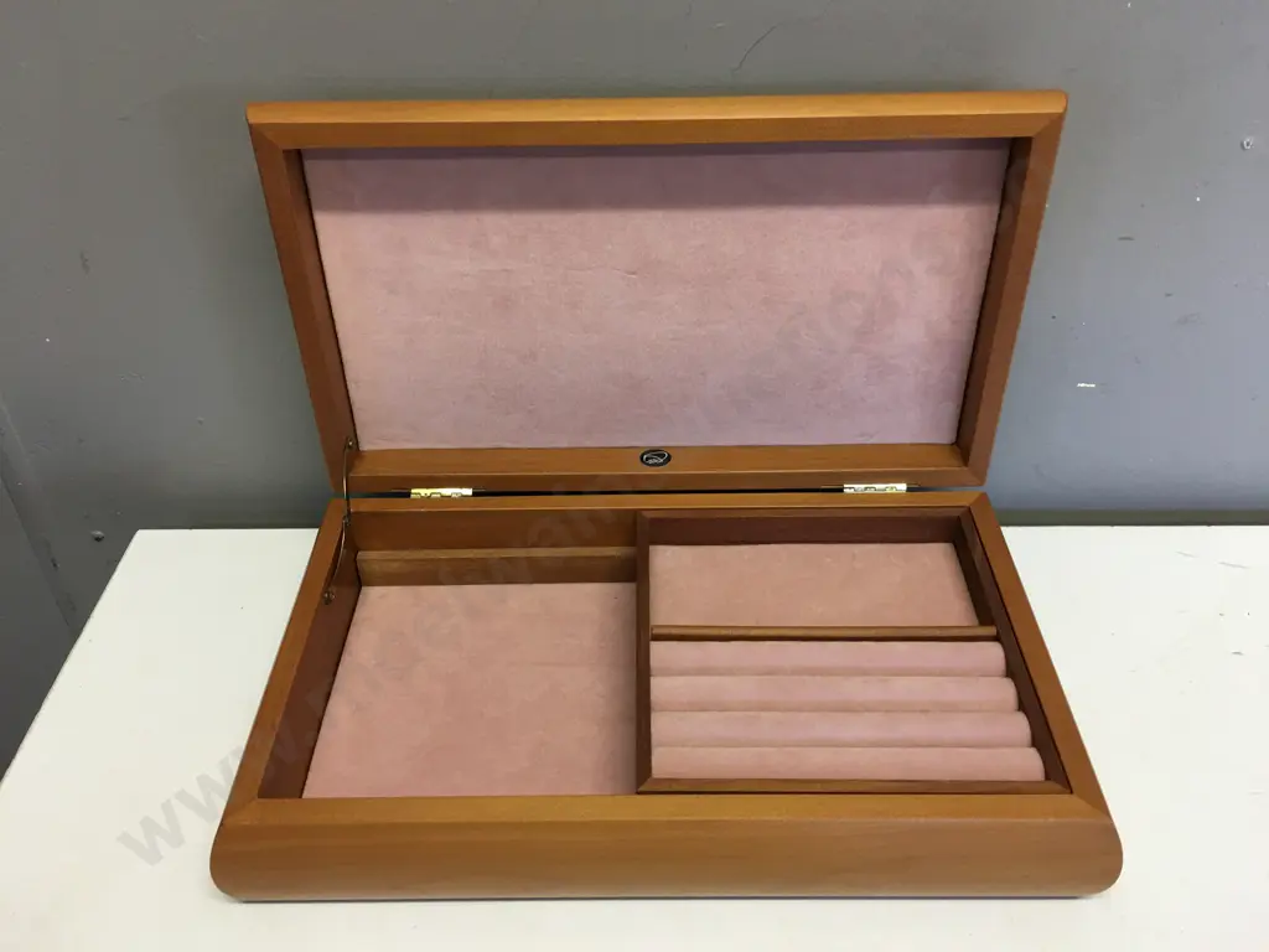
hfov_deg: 61.7
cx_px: 634
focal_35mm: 29
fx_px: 1063
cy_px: 476
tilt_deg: -36.9
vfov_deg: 48.2
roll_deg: +0.7
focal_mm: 4.15
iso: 50
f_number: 2.2
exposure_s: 1/33
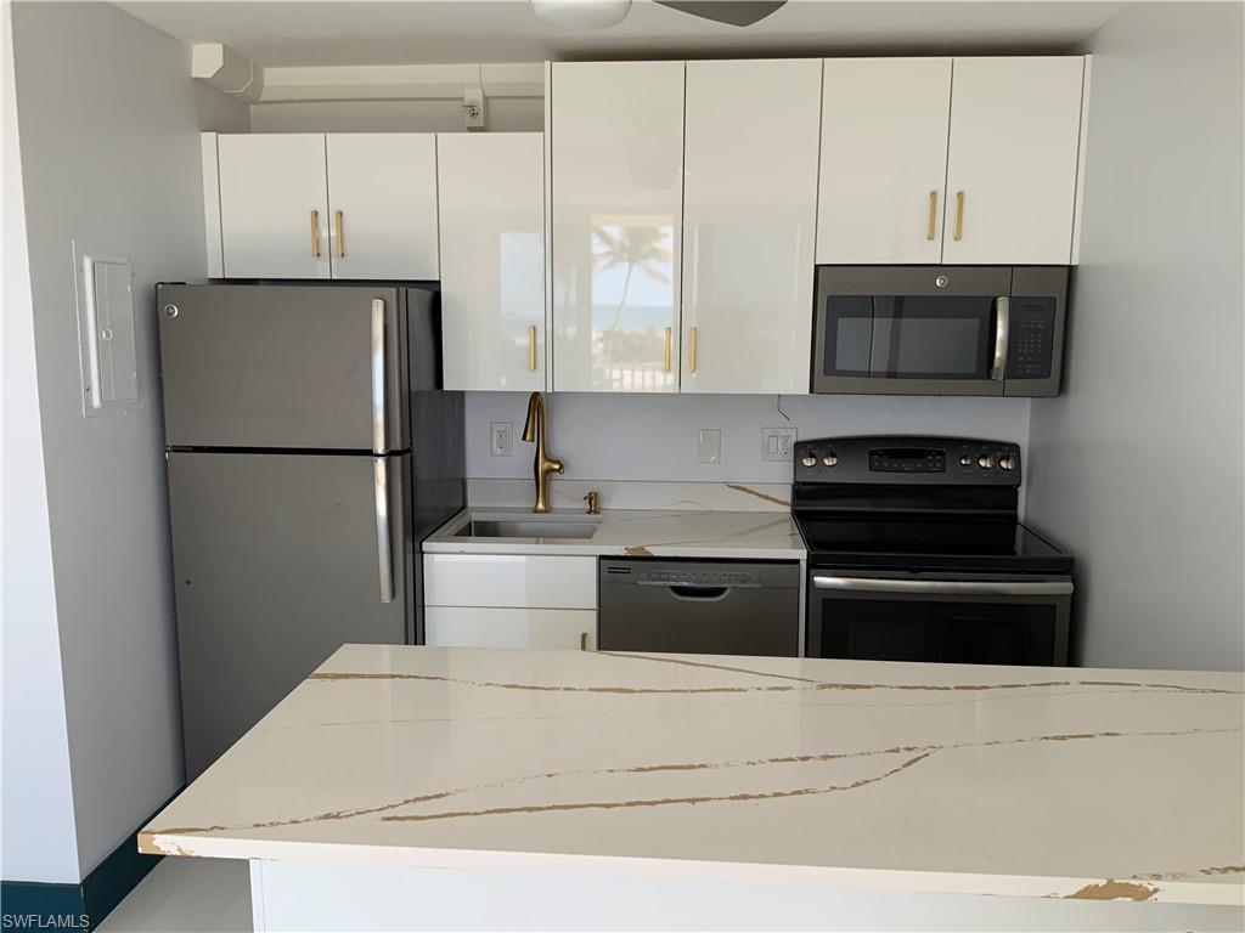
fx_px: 1043
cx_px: 622
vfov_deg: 48.2
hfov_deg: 61.7
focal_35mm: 29
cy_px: 466
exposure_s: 1/120
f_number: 1.8
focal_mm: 3
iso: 20
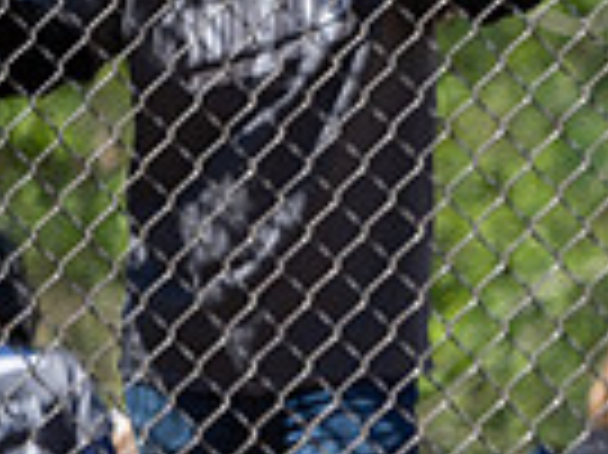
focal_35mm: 725
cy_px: 330
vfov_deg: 2.0
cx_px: 1202
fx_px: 12723
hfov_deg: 2.7
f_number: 3.2
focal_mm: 175
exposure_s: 1/2500
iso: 200
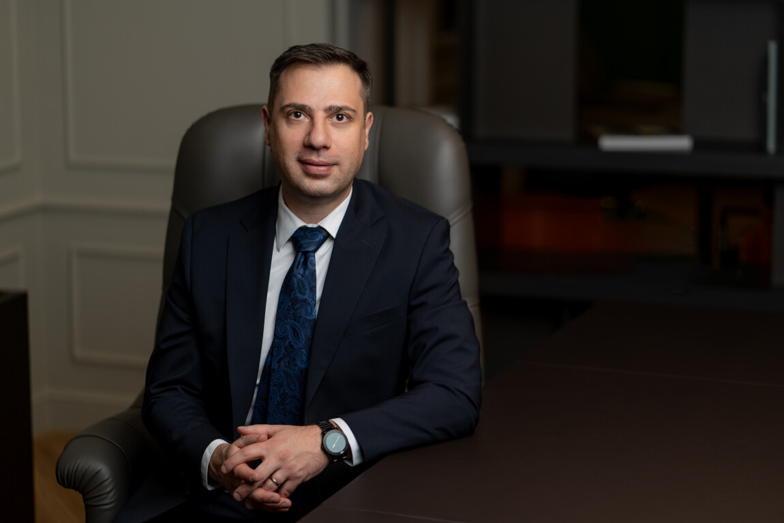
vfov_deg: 16.1
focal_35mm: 85
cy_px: 262
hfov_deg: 23.9
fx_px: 1851
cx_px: 392
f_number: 2
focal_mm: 85
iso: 160
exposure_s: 1/160
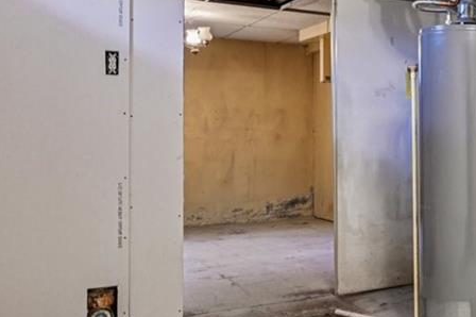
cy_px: 122
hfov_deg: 31.9
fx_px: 661
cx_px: 593
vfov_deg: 26.9
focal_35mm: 50
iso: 400
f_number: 8
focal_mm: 14
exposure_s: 1/3.33
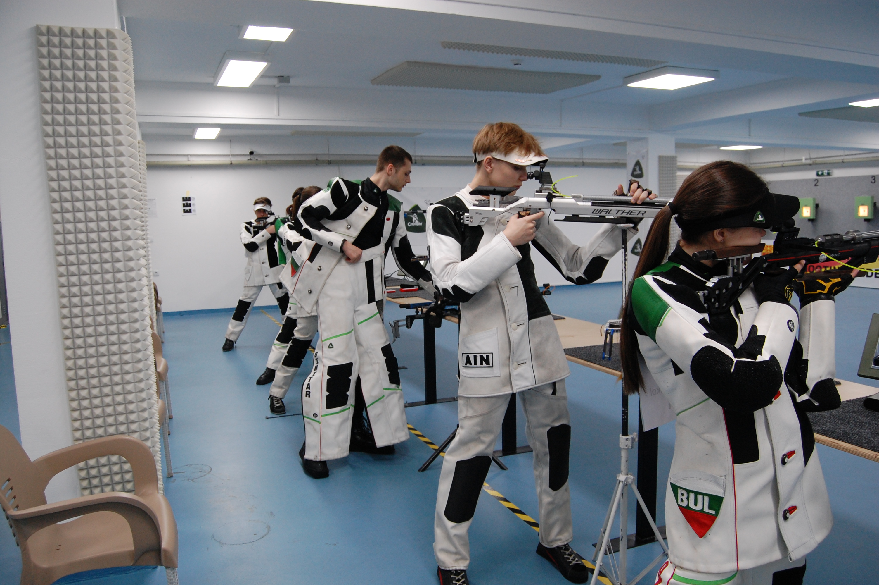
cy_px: 292
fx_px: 659
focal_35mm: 27
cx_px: 440
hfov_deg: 67.4
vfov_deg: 47.8
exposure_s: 1/100
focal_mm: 18
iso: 800
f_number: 5
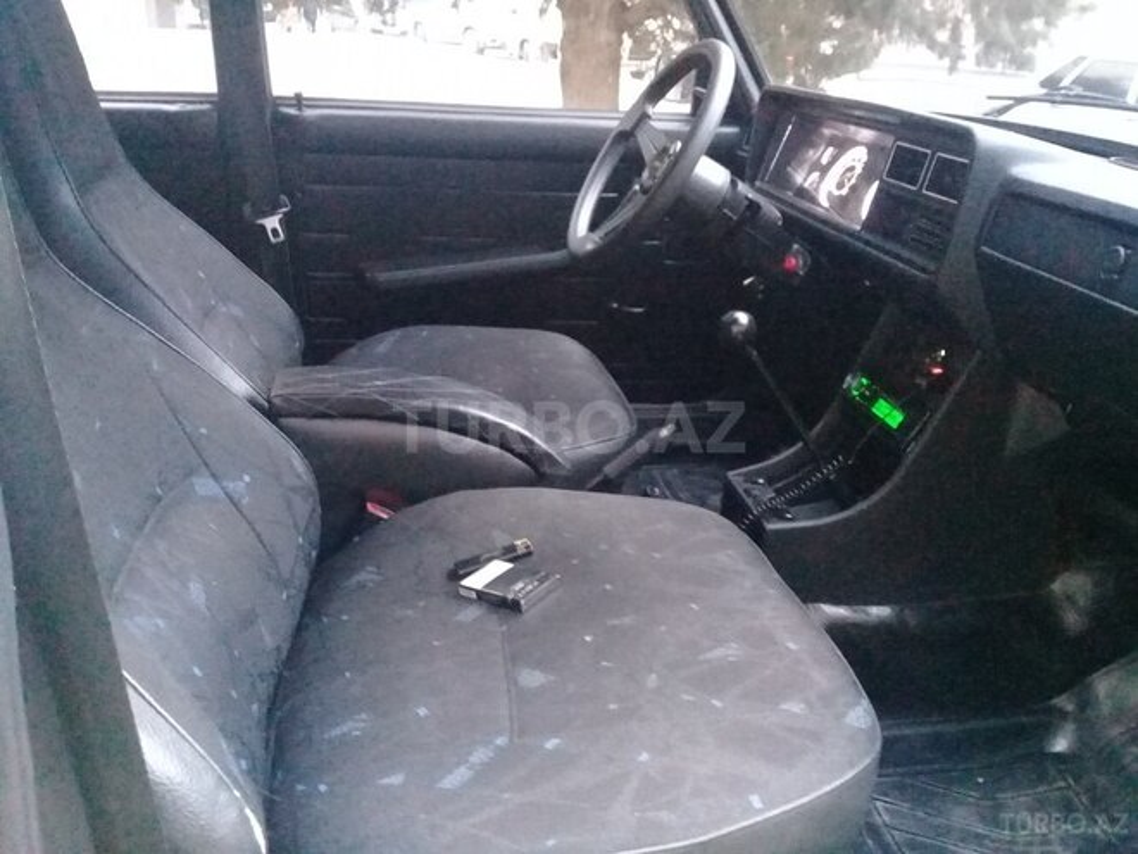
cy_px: 427
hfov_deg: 58.4
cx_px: 569
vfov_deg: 45.4
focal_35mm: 31
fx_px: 1019
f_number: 2.2
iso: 1250
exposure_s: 1/17
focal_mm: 3.3
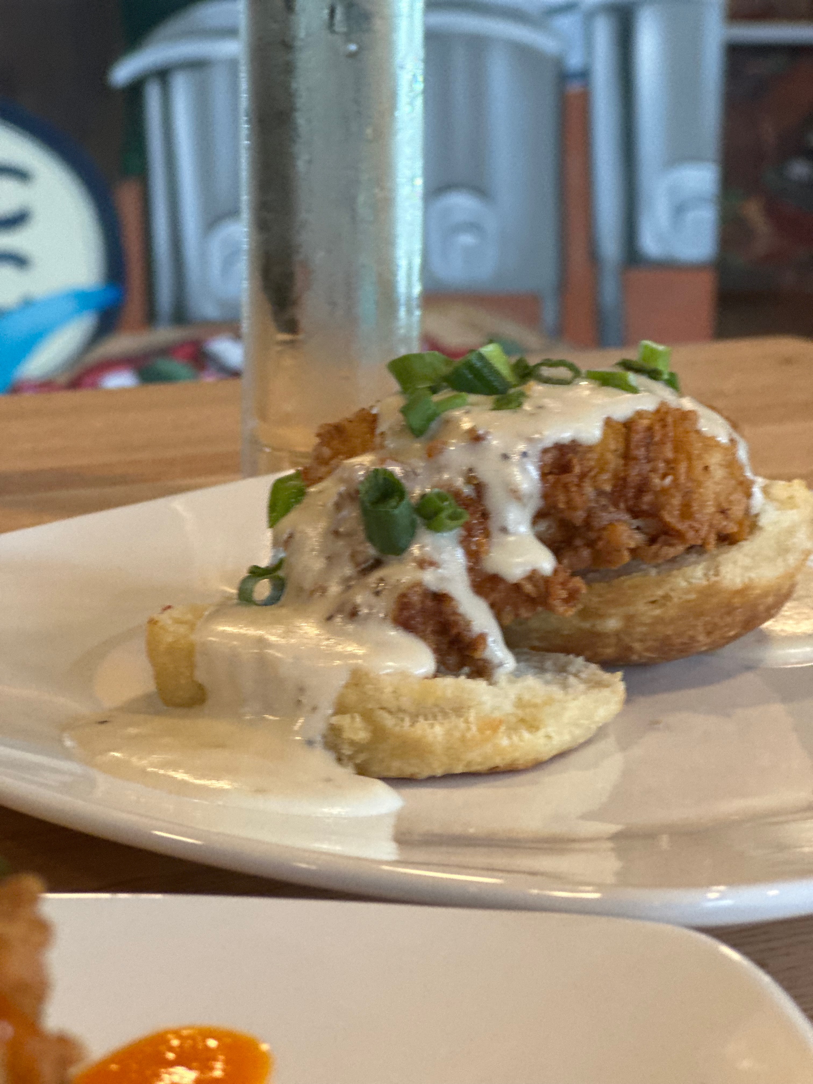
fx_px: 2411
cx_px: 406
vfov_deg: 25.3
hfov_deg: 19.1
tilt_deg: -11.6
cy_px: 542
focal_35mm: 77
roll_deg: -1.6
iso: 160
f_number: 2.8
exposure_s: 1/40
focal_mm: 9
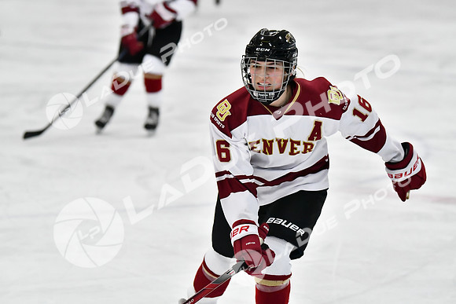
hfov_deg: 11.0
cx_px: 228
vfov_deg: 7.3
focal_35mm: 188
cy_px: 152
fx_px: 2375
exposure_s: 1/1250
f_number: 2.8
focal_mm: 125
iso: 8000
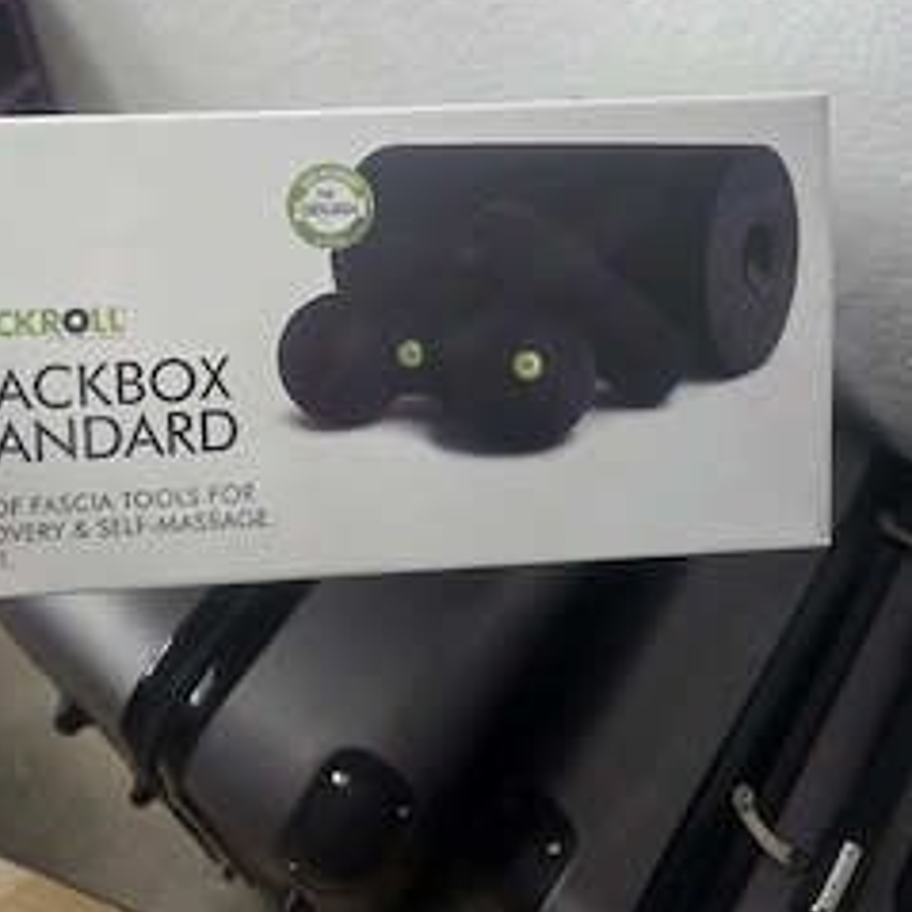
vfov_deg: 47.7
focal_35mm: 34
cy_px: 309
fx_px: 1013
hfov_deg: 48.0
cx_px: 343
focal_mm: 6.3
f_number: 1.7
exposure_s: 1/101
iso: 400
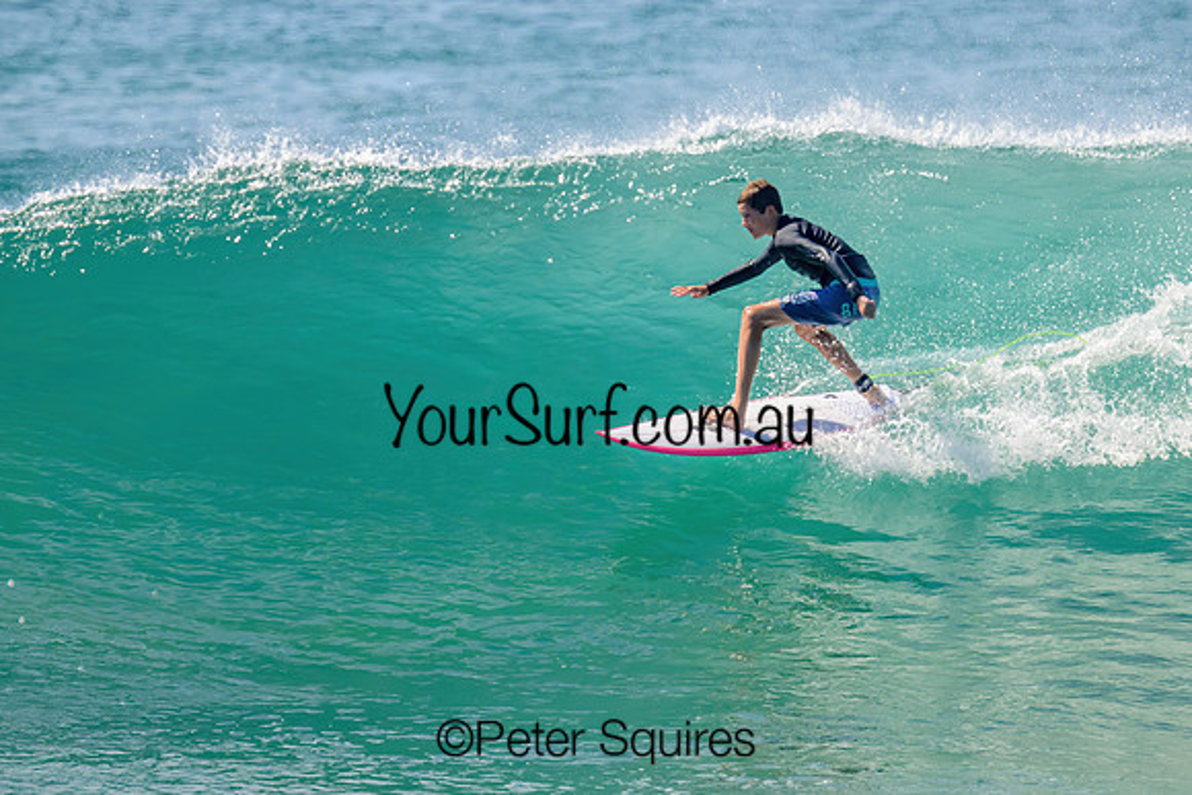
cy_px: 318
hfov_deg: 2.4
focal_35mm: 867
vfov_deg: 1.6
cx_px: 659
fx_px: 28702
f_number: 11
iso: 1000
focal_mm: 630
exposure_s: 1/2000
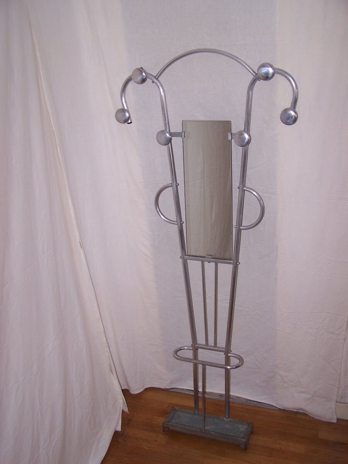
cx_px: 174
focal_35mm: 38
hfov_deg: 37.7
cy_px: 232
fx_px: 509
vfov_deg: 49.0
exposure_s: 1/60
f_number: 2.8
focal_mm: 6.3
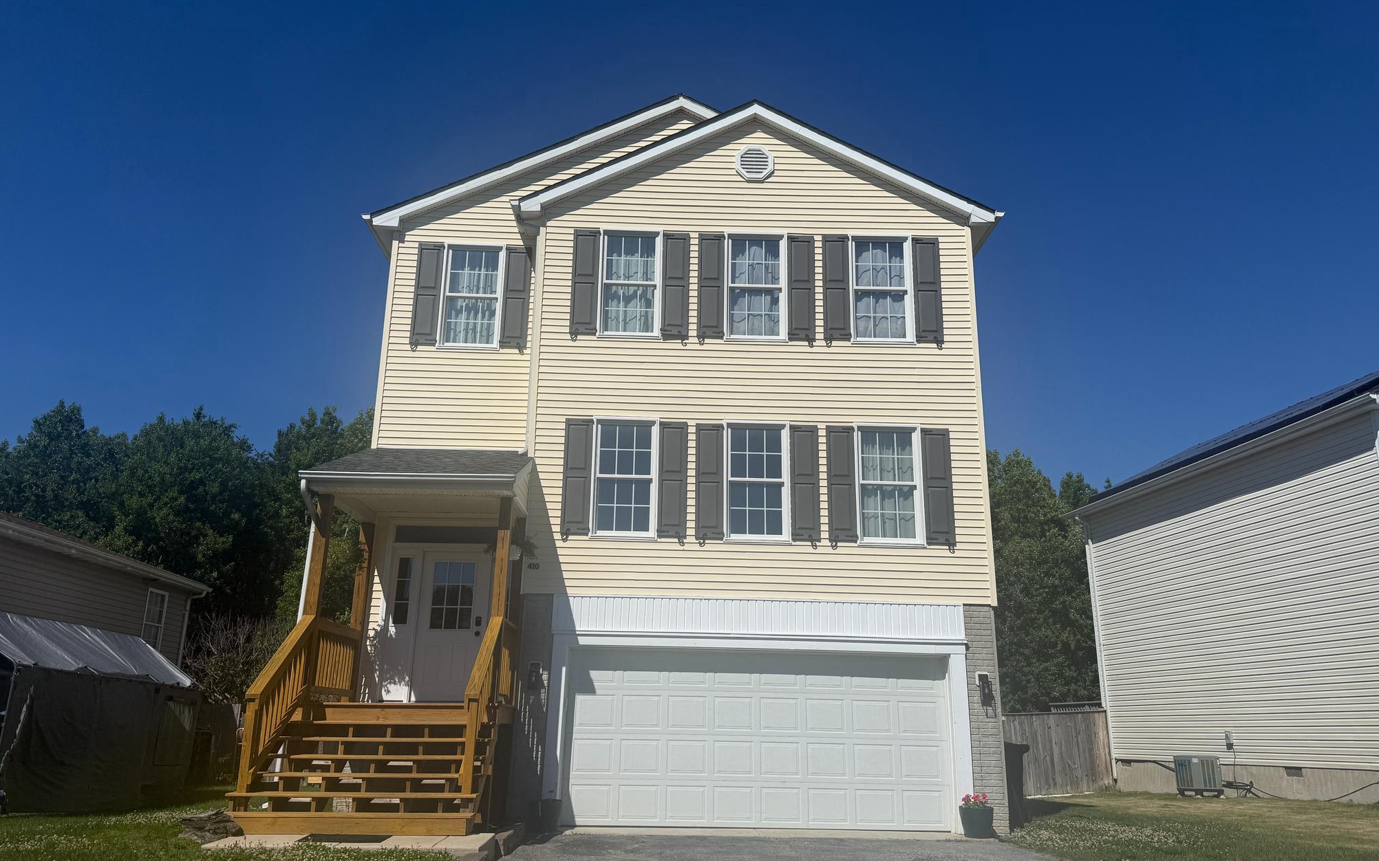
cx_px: 681
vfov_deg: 47.6
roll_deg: -1.4
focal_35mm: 26
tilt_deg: +15.9
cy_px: 435
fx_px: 977
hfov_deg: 70.4
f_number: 1.78
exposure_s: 1/11905
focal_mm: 6.76
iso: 80
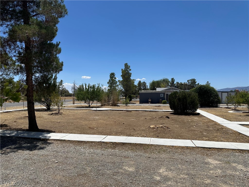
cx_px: 124
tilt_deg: +2.3
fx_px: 173
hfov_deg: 71.6
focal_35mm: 24
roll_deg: -0.5
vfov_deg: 56.8
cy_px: 94
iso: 80
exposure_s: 1/7576
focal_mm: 6.86
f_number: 1.78
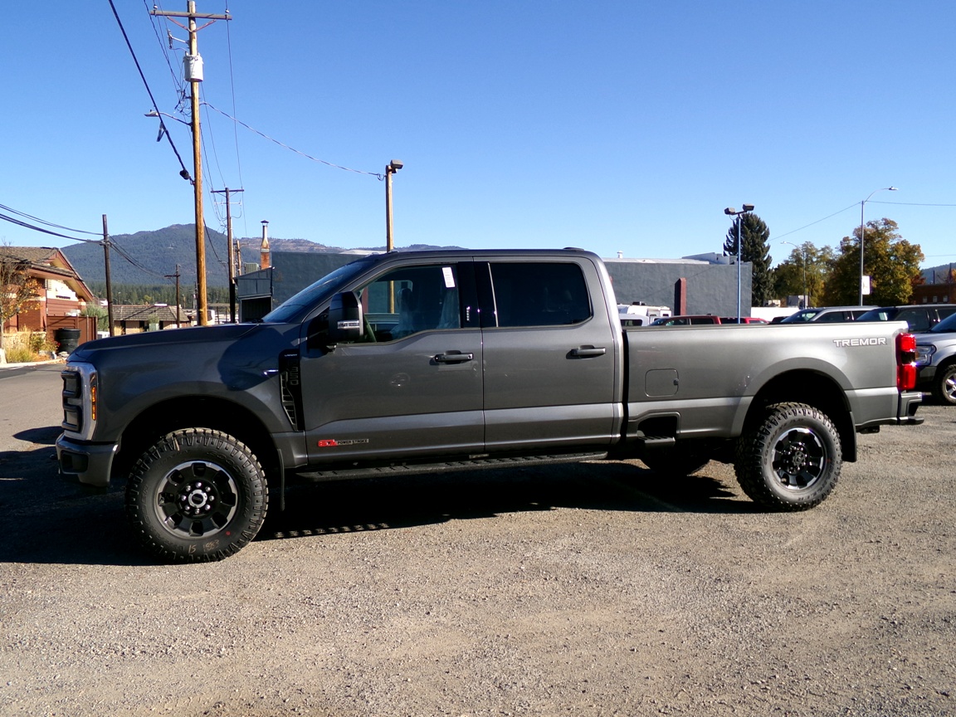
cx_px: 478
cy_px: 358
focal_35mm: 28
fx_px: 773
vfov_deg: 49.7
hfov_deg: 63.4
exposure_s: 1/500
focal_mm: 5
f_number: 3.8
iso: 100
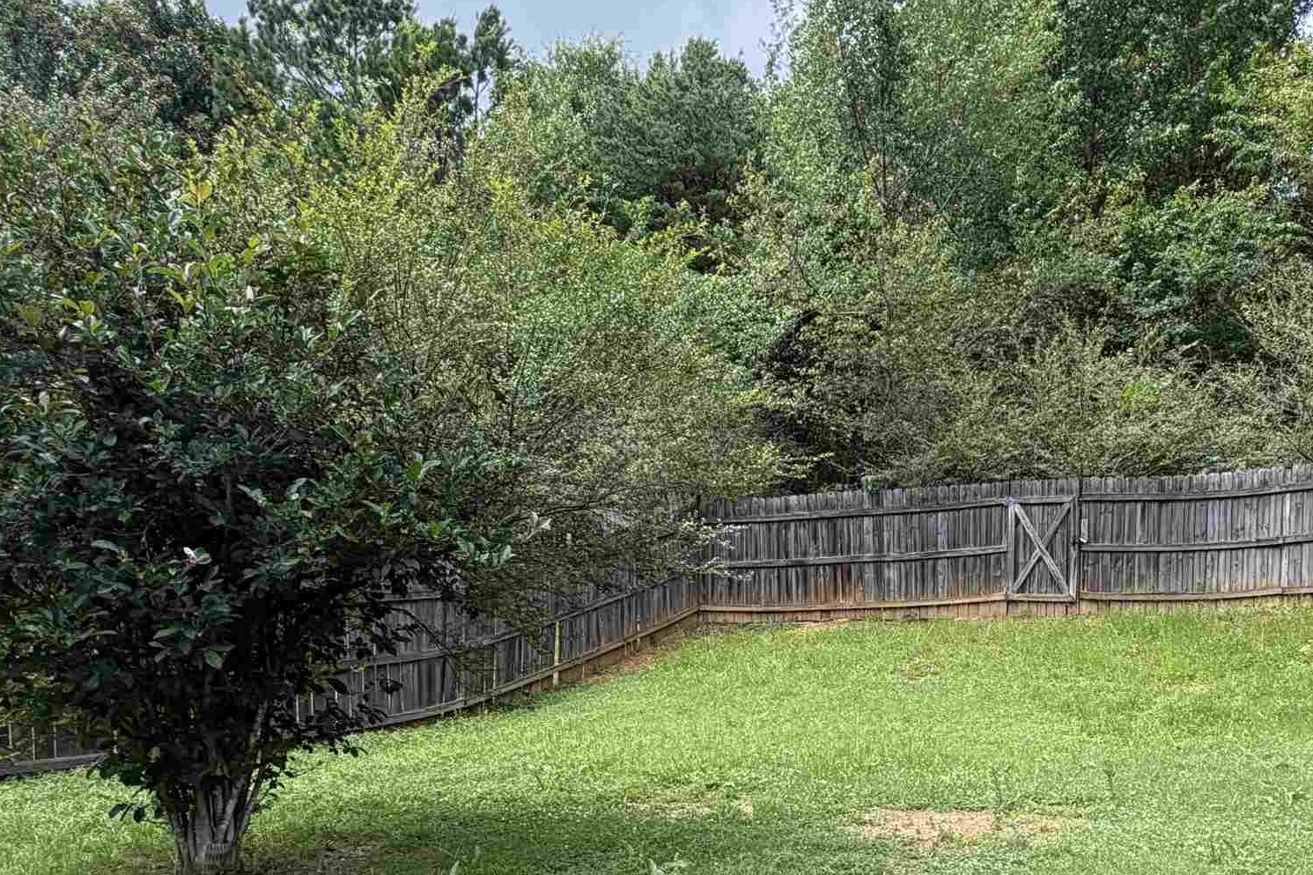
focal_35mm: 30
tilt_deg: -0.4
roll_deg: +1.2
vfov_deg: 42.2
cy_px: 664
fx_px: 1094
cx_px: 907
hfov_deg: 60.0
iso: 50
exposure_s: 1/502
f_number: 2.2
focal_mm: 2.22
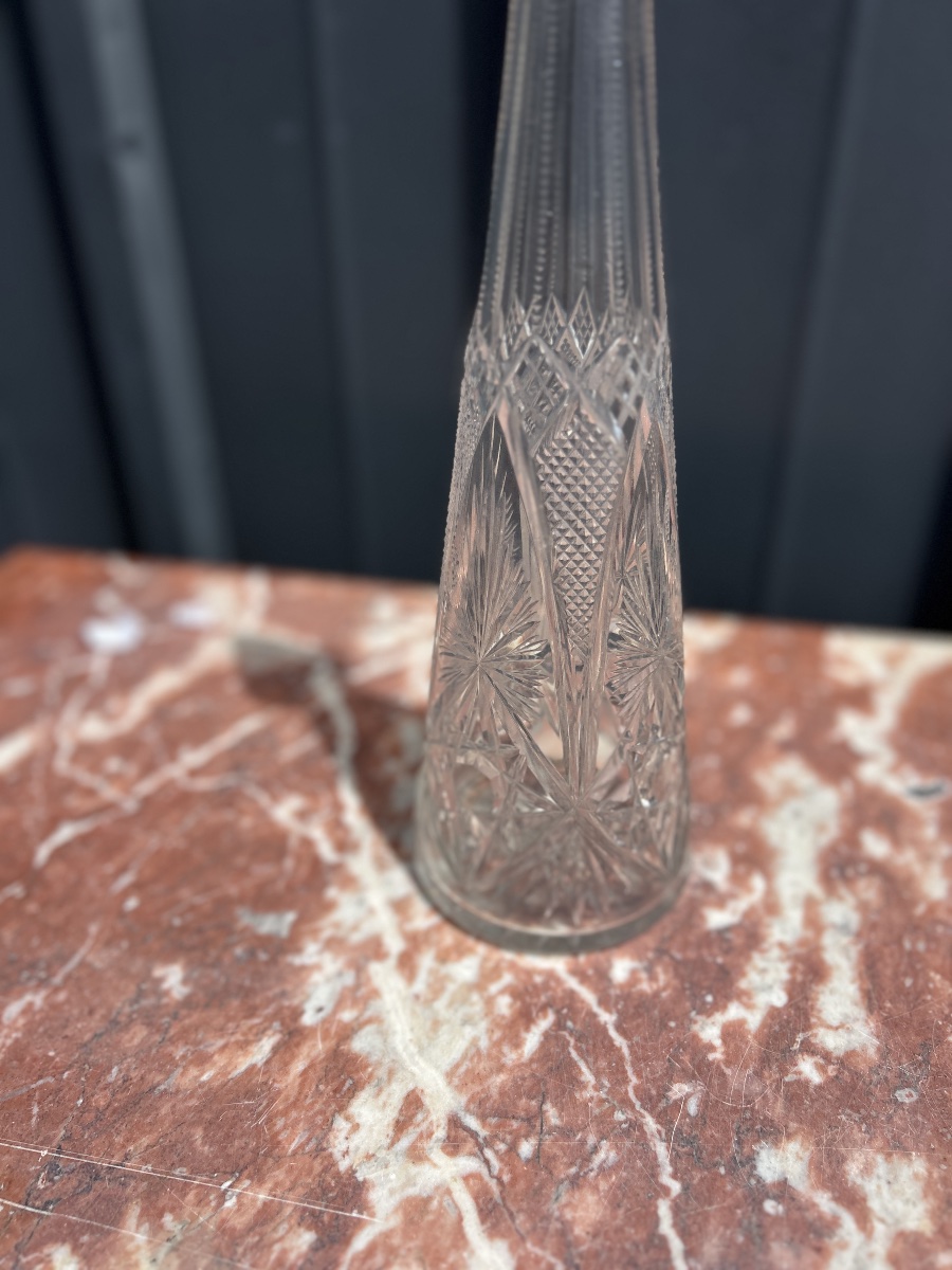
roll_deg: +0.9
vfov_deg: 67.3
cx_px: 476
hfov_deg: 53.1
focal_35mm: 26
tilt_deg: -30.9
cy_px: 635
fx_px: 953
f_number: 1.5
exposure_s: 1/8000
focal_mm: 5.7
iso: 50
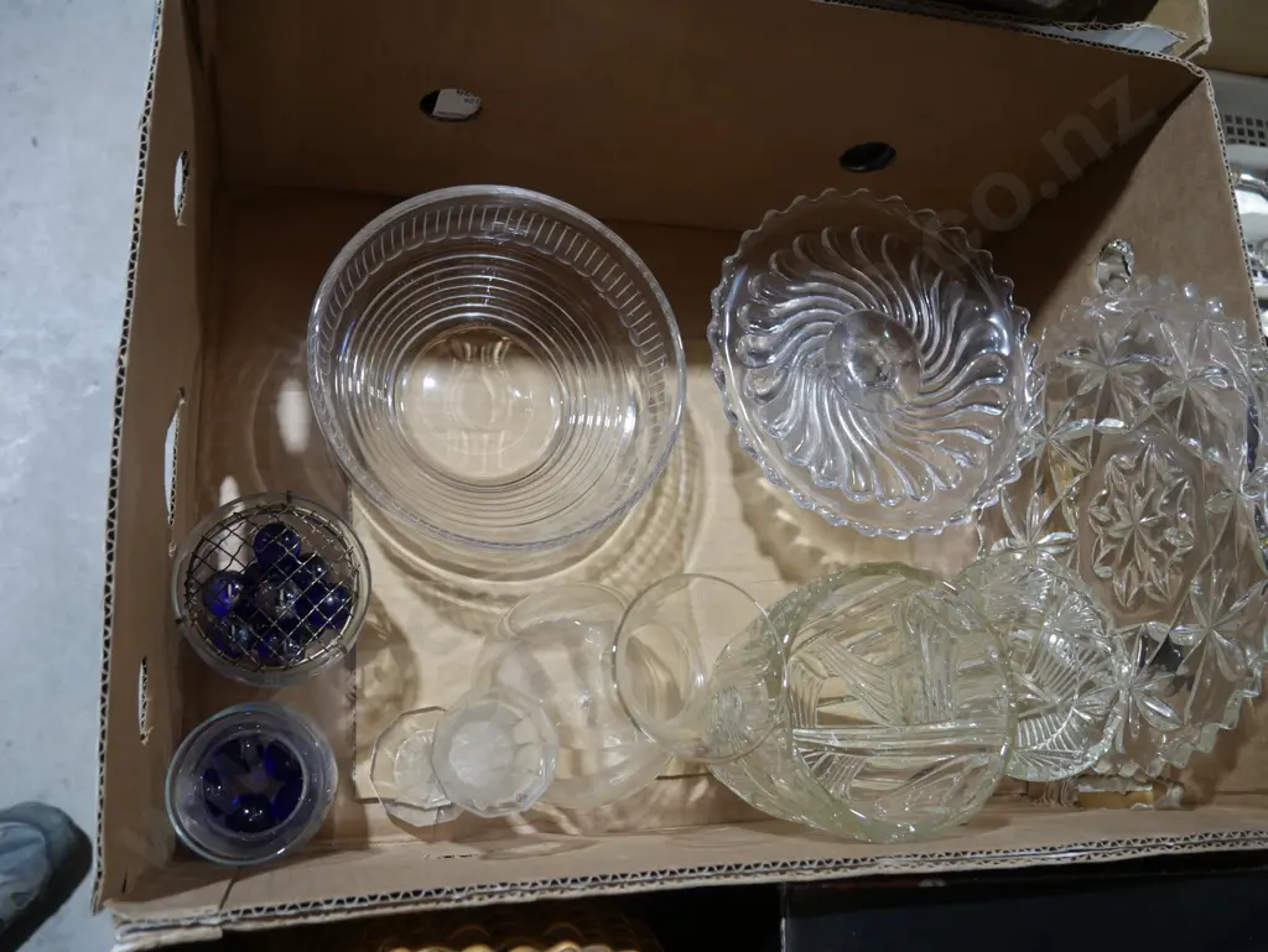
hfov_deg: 59.9
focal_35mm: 30
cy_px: 476
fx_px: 1099
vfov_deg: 46.8
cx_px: 634
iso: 320
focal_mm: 15
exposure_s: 1/60
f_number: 3.6
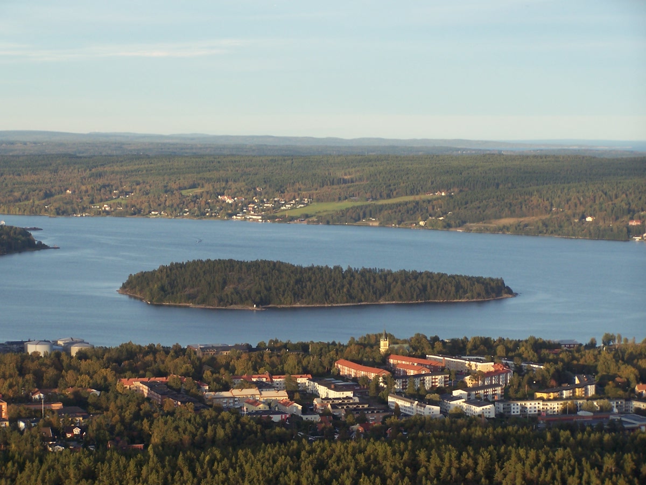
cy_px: 242
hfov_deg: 16.8
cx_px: 323
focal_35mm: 117
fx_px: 2183
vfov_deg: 12.7
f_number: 3.2
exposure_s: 1/350
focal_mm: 19.4
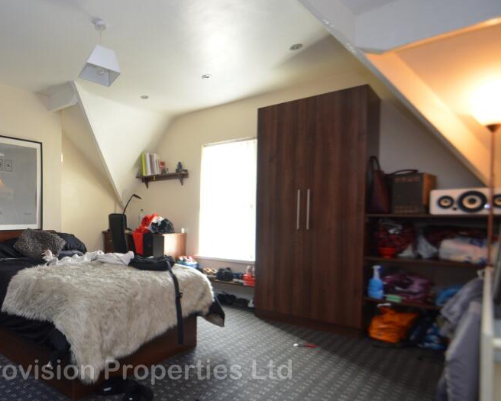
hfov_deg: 69.1
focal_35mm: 22
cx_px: 114
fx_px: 326
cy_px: 225
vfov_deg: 62.9
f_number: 4
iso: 560
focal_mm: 10
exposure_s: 1/60
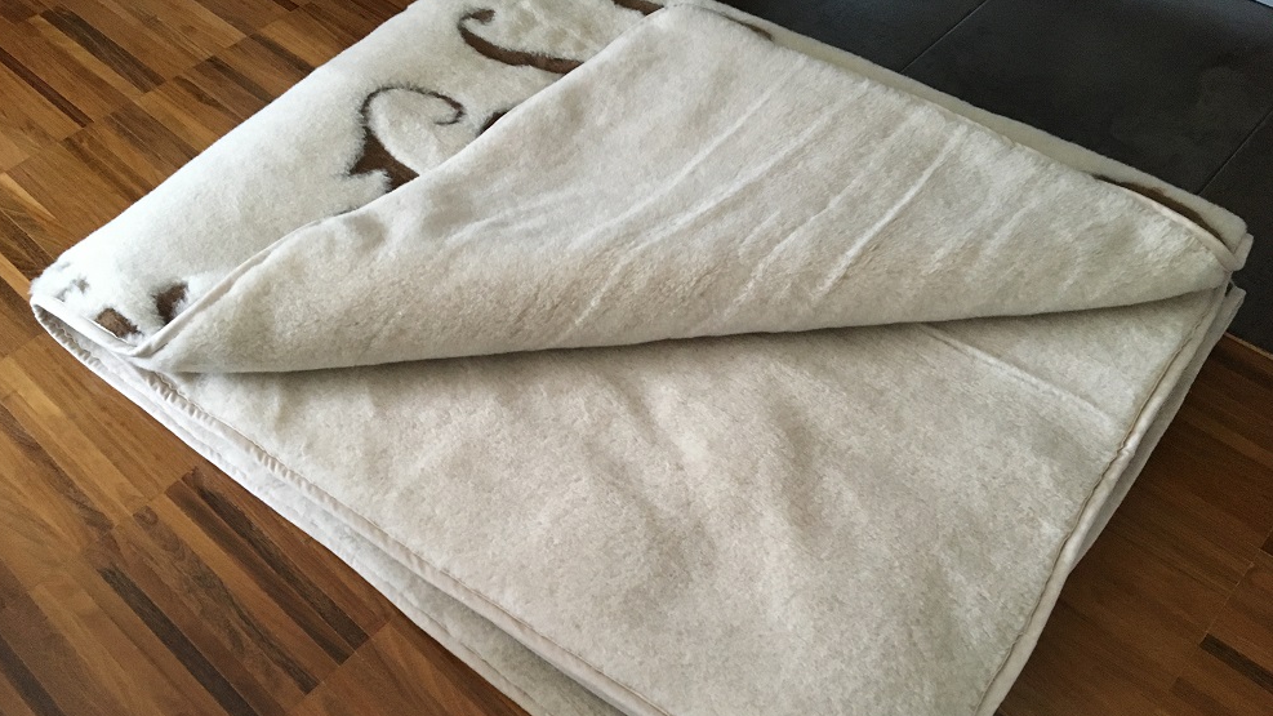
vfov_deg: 36.6
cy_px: 412
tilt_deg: -54.9
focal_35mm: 32
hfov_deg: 61.0
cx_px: 631
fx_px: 1080
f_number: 2.2
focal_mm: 4.15
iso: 200
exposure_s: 1/25
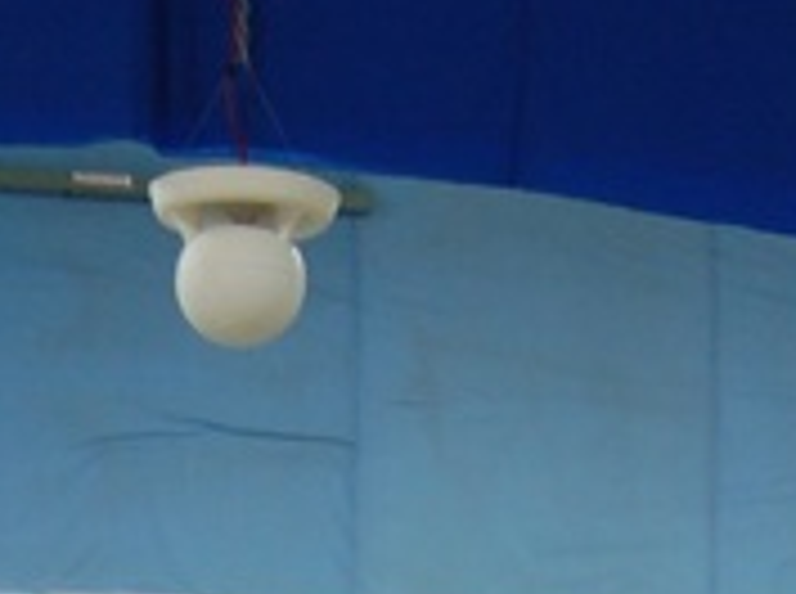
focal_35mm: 167
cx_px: 139
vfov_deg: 8.3
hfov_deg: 11.8
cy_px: 1305
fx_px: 3832
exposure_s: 1/13
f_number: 3.8
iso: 400
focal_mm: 20
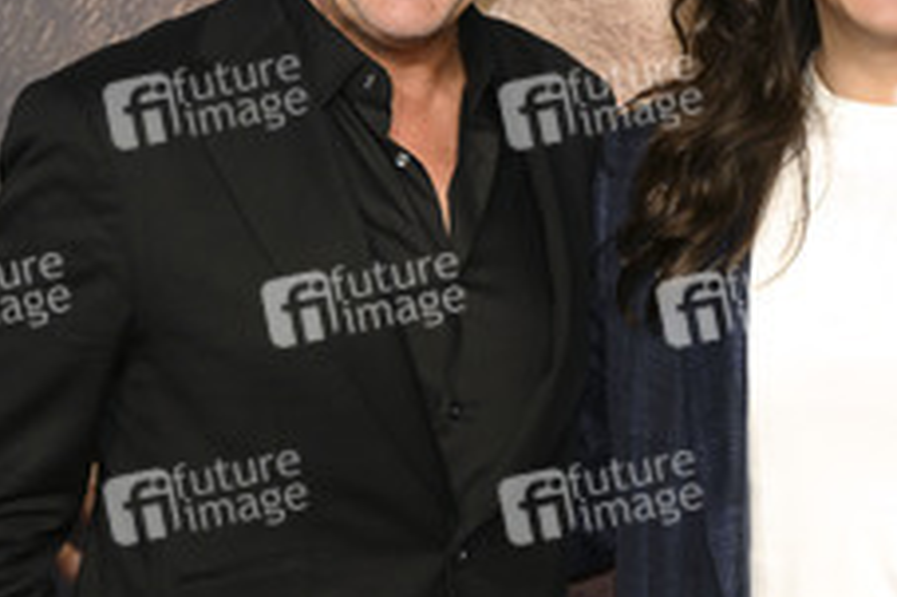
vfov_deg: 9.2
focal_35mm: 149
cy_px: 202
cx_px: 654
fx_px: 3710
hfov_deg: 13.7
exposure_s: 1/160
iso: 1600
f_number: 6.3
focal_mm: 75
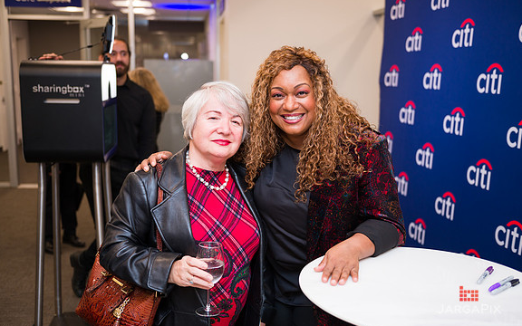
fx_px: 555
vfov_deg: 32.8
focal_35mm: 39
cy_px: 158
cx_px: 261
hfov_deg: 50.4
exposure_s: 1/160
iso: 400
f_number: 3.2
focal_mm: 38
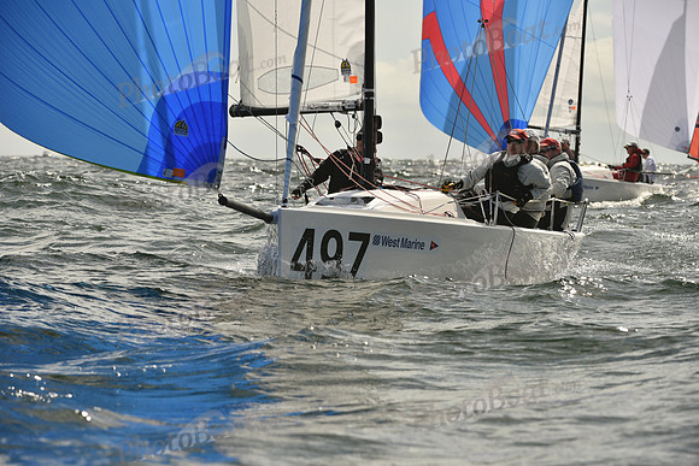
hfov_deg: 10.3
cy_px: 233
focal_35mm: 200
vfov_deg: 6.9
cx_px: 350
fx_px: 3884
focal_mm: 200
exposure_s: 1/2500
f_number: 7.1
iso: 320
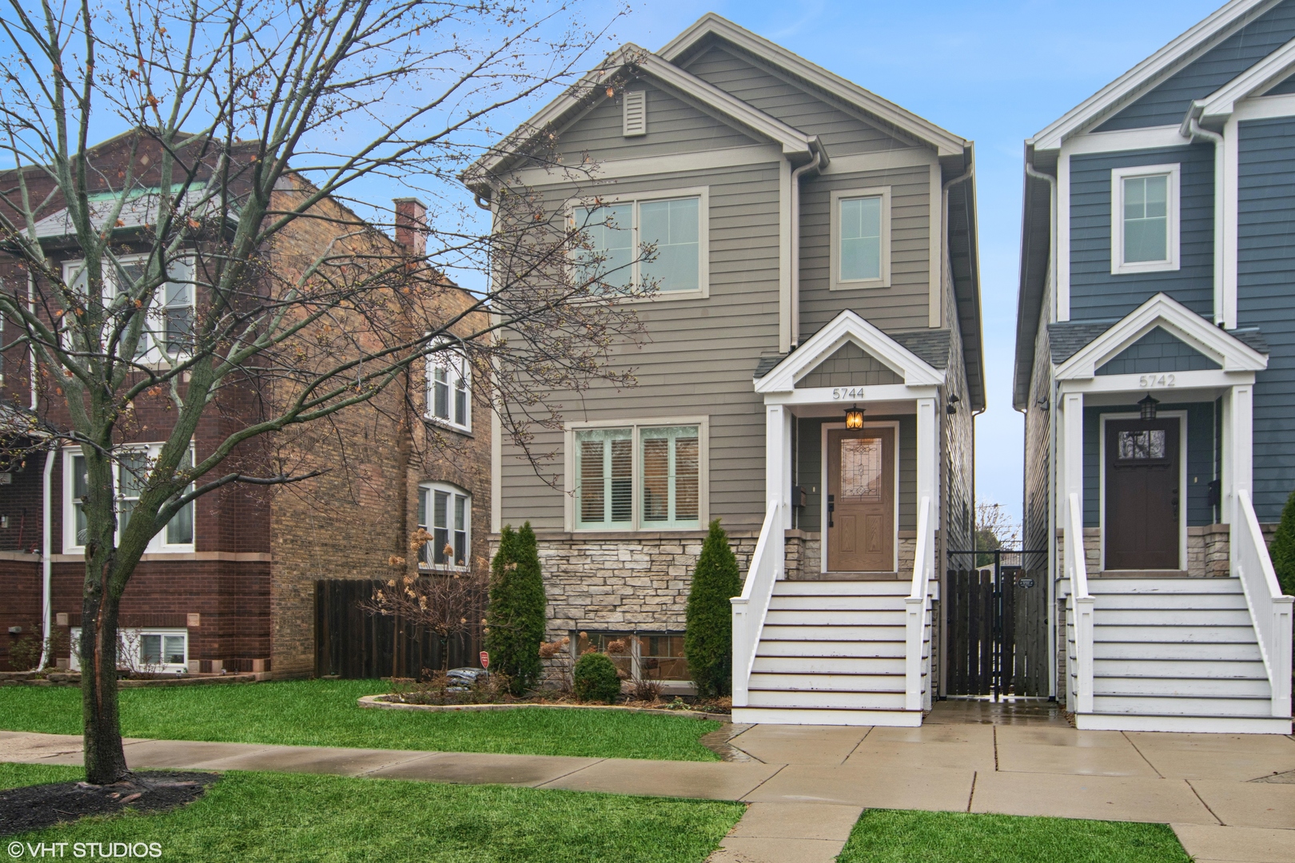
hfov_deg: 57.2
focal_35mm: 33
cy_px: 432
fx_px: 1187
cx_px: 648
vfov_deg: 40.0
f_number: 8
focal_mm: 22
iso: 200
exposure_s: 1/50
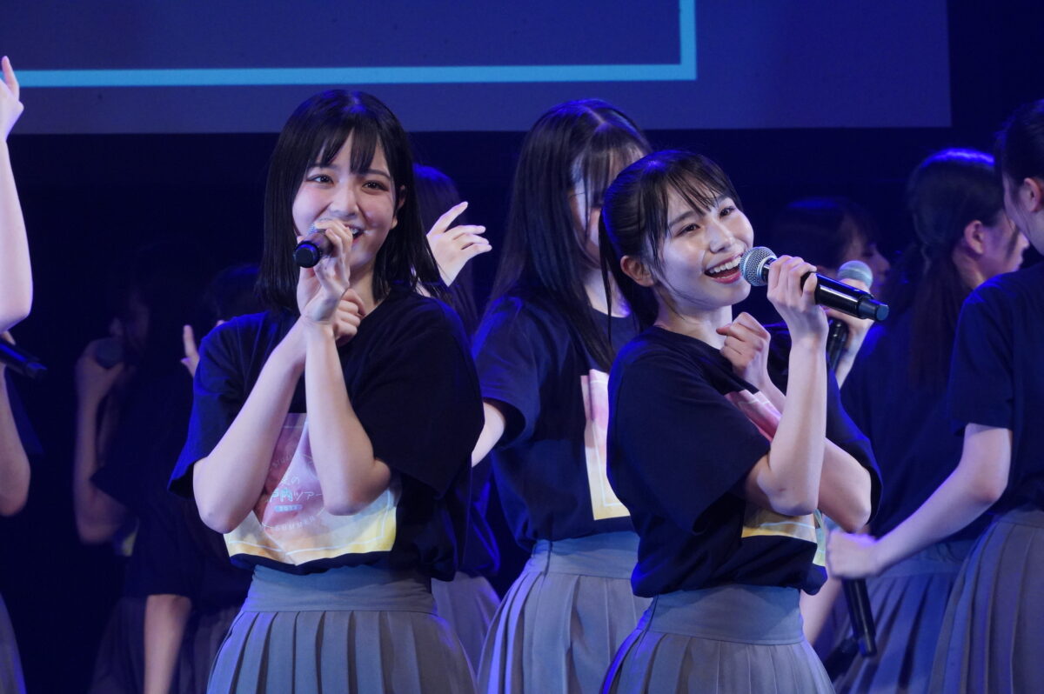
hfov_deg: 6.9
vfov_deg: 4.6
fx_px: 8693
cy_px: 347
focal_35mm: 300
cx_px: 522
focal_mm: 300
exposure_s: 1/200
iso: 10000
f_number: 20
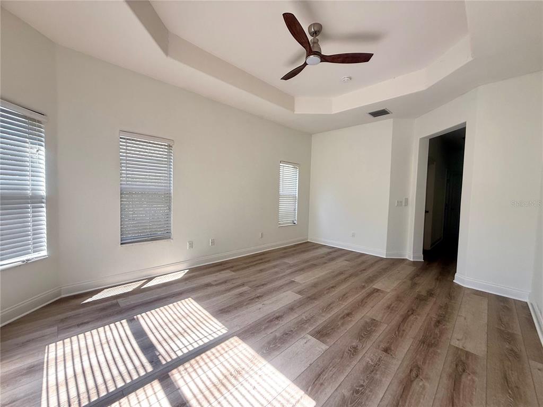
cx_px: 272
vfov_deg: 85.7
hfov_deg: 102.1
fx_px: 220
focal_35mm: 14
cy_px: 204
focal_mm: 2.22
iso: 50
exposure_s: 1/158
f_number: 2.2
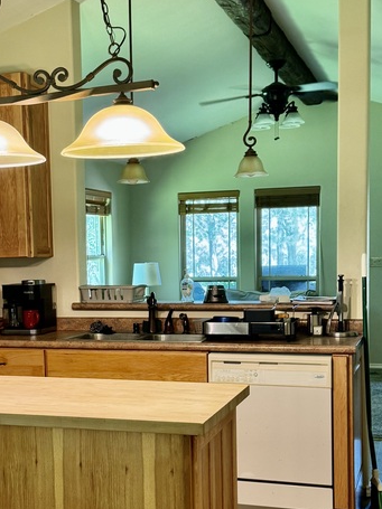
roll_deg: +1.7
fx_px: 839
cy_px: 313
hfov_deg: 25.4
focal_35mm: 57
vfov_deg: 33.6
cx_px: 113
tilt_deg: -4.8
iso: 200
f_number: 1.78
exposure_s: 1/60
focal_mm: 6.76
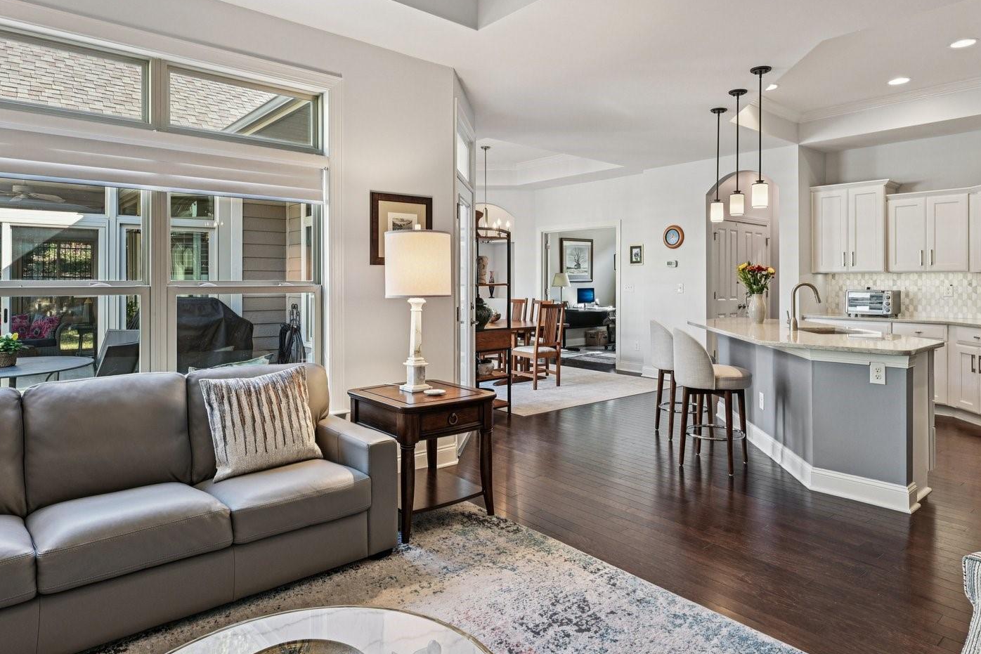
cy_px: 280
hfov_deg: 76.7
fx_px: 620
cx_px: 506
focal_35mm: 23
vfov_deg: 55.5
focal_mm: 15.5
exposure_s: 1/15
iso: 320
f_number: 8
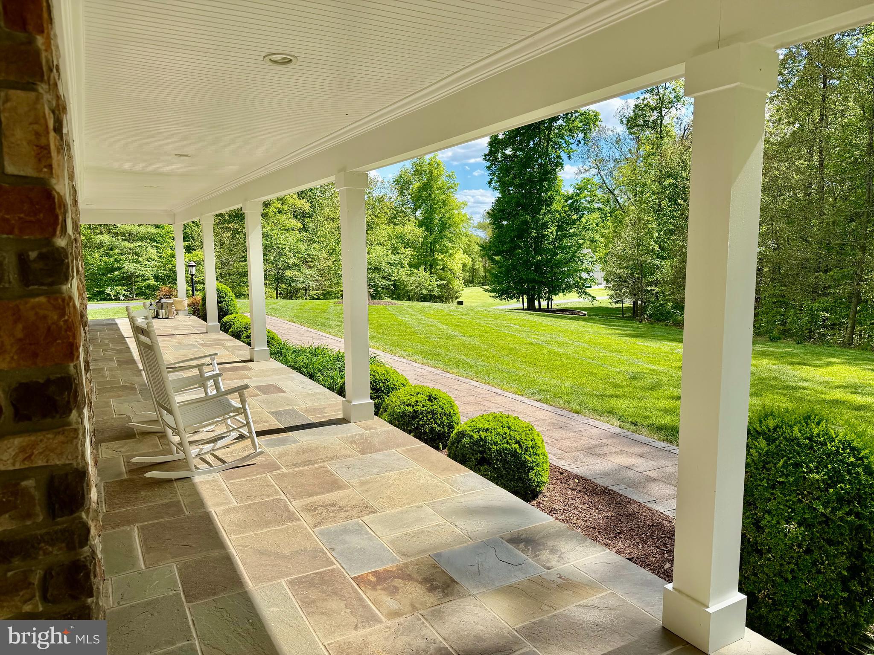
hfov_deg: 71.6
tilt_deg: -7.6
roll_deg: +0.8
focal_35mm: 24
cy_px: 328
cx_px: 437
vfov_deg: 56.8
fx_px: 606
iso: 80
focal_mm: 6.76
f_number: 1.78
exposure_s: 1/3279
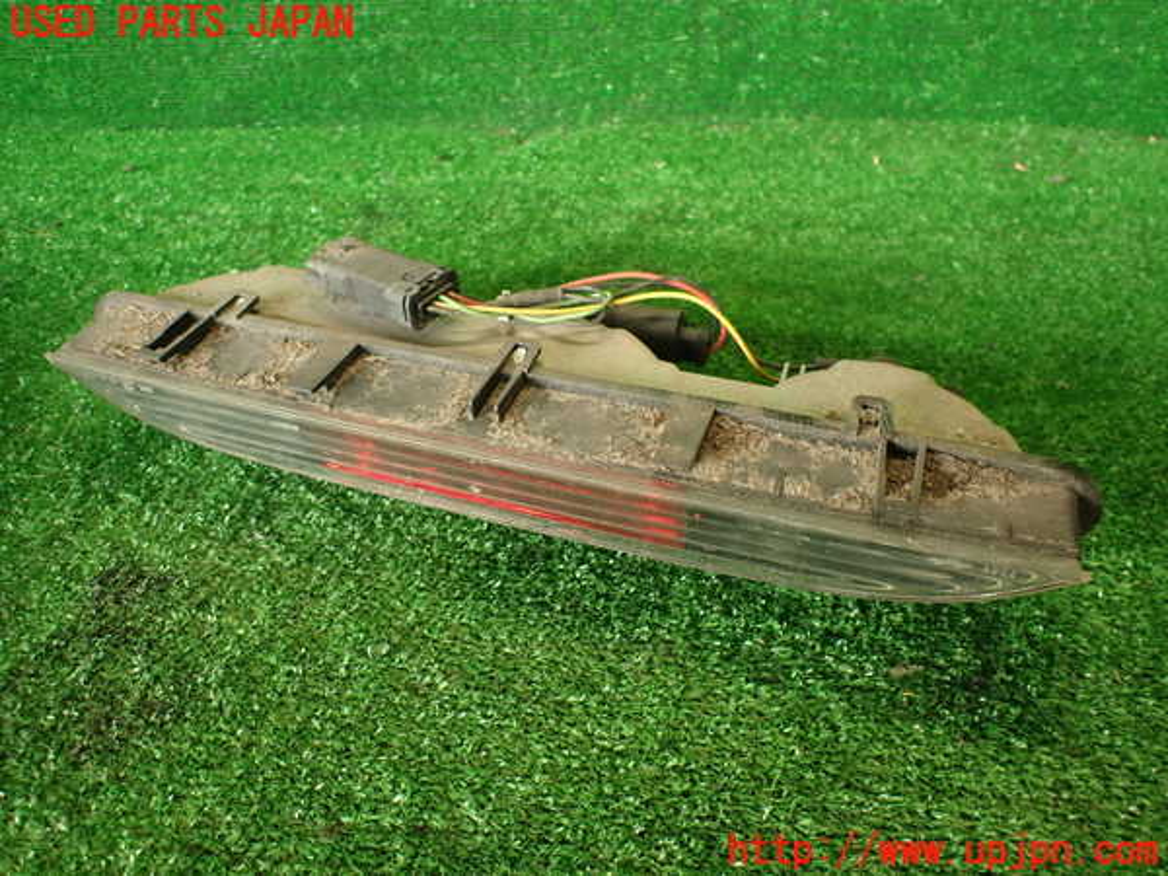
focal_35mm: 25
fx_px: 844
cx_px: 584
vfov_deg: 54.9
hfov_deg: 69.4
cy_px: 438
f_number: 2
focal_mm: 4.5
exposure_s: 1/60
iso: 200
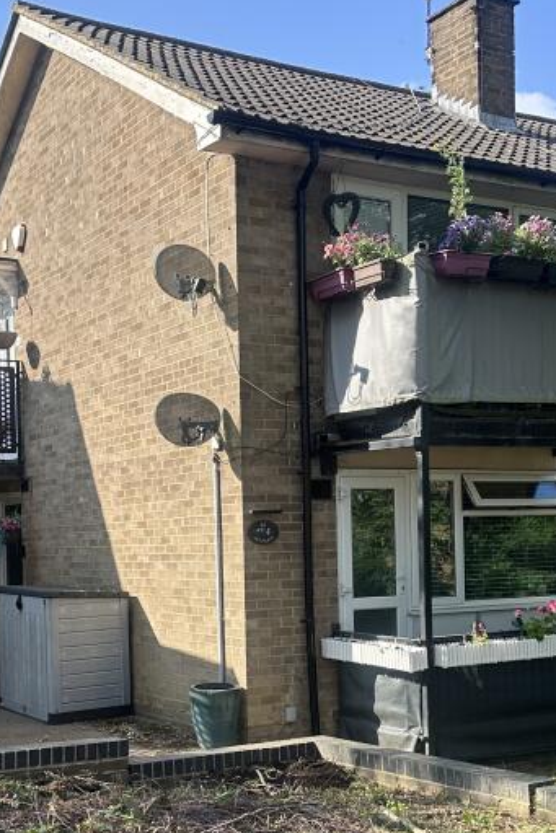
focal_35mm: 50
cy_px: 569
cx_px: 228
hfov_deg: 27.0
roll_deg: +1.6
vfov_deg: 39.0
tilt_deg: -0.6
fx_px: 1157
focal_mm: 6.86
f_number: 1.78
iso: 80
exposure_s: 1/1357
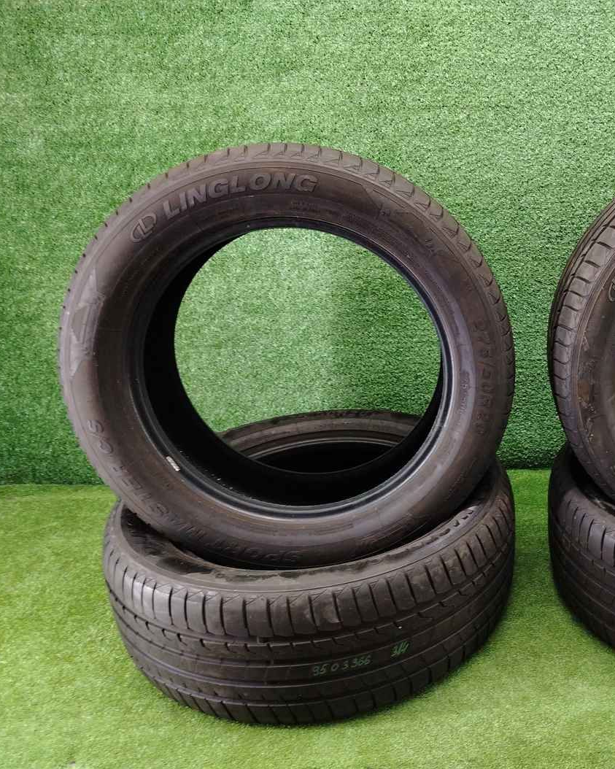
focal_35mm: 32
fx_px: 728
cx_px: 507
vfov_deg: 55.7
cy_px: 393
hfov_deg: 43.3
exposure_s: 1/33
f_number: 1.75
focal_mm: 5.25
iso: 598
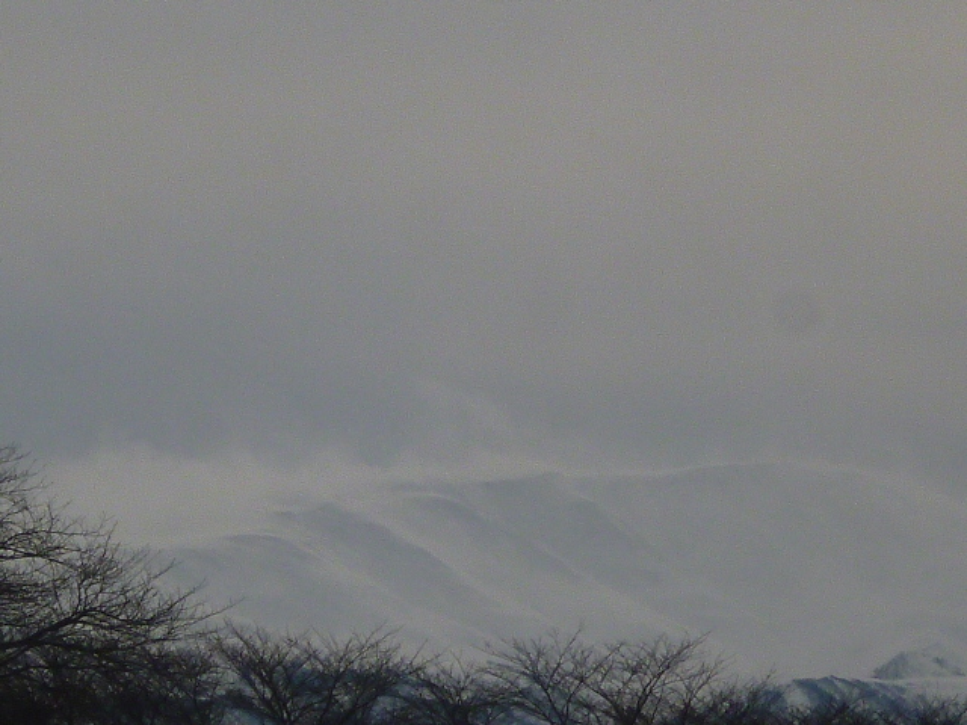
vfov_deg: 4.5
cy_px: 362
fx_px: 9219
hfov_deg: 6.0
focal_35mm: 330
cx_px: 484
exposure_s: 1/125
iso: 125
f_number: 20
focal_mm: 20
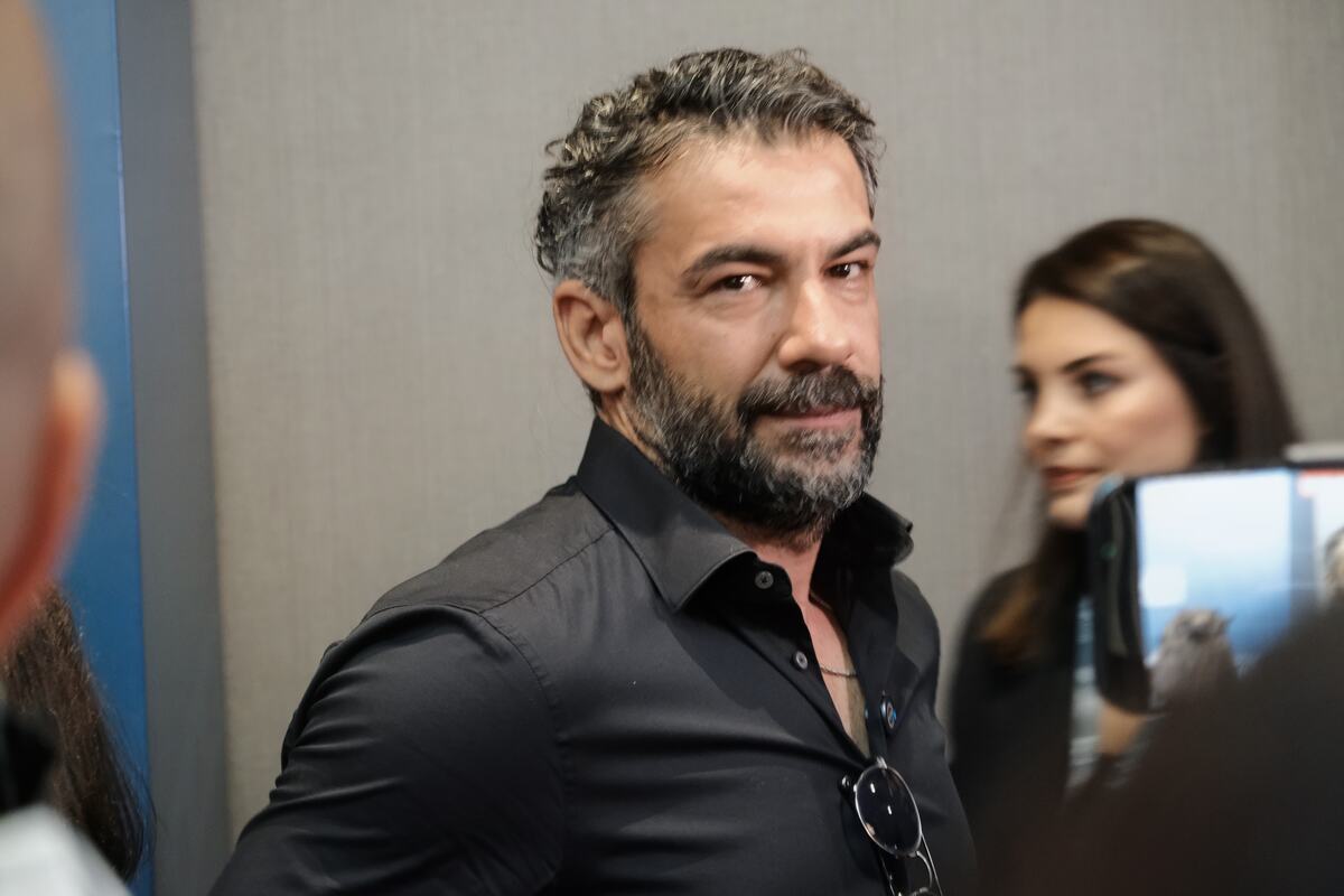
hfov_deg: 24.5
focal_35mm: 83
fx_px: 3098
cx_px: 672
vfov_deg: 16.5
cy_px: 448
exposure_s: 1/26
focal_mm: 55
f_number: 4
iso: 3200
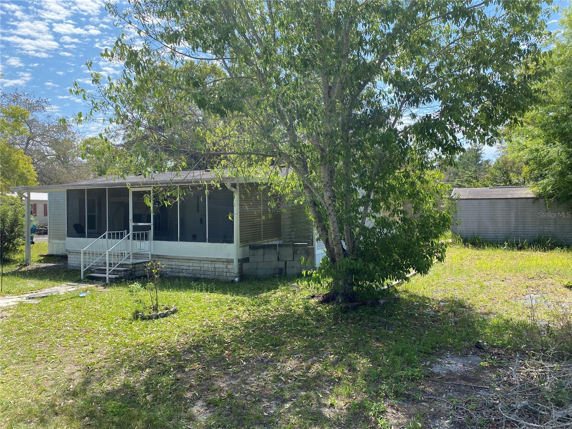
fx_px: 430
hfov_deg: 67.3
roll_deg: +0.4
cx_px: 286
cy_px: 214
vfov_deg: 53.1
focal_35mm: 26
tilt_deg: +0.3
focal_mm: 4.25
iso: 32
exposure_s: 1/1447
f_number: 1.8
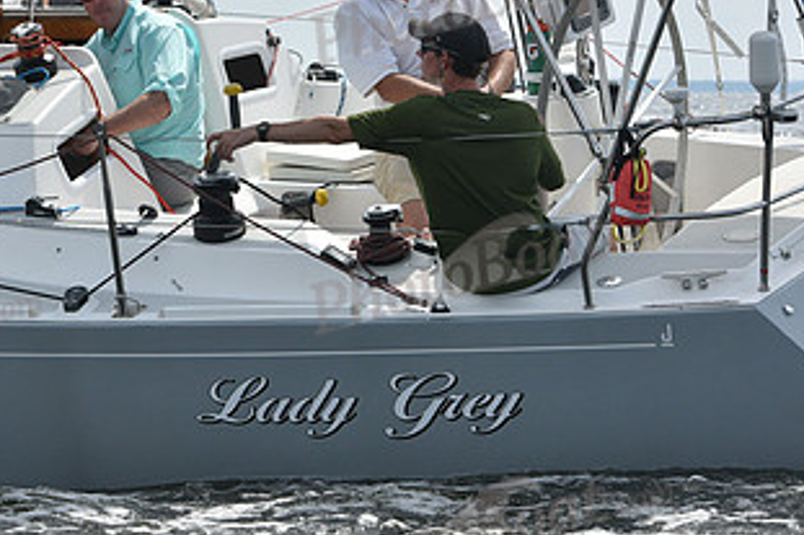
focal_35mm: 196
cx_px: 178
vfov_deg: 7.0
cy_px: 169
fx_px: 4375
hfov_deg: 10.5
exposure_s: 1/1000
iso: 320
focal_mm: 105
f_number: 10
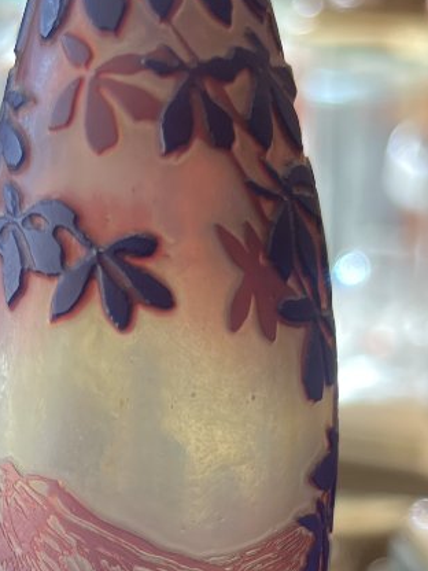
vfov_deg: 24.5
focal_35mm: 75
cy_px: 607
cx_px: 170
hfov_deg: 19.6
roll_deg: +0.4
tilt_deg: -16.7
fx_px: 1236
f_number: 1.5
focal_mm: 5.7
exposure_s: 1/100
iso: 80
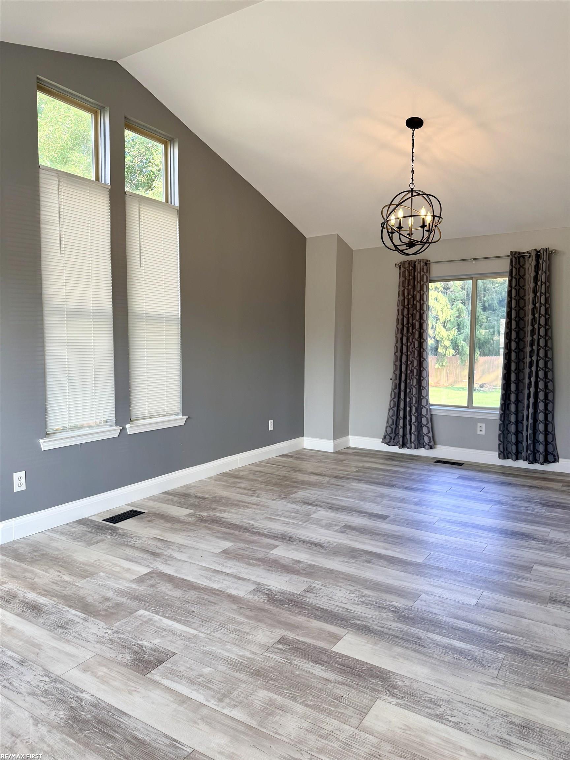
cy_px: 380
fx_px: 527
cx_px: 285
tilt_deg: -3.1
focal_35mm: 24
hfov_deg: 56.8
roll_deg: -0.5
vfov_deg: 71.6
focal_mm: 6.76
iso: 100
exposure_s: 1/198
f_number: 1.78
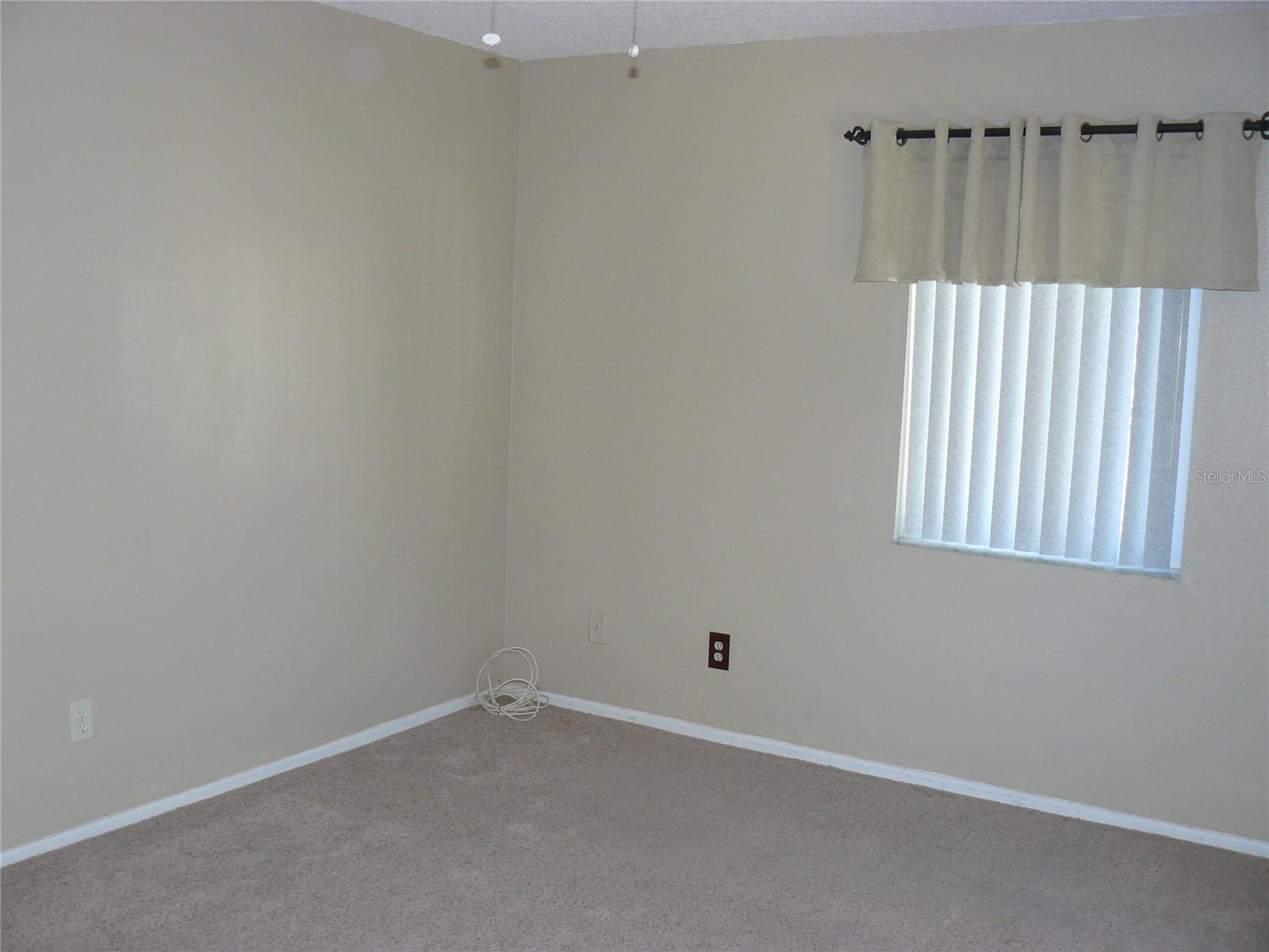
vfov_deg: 39.7
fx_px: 1320
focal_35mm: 36
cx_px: 634
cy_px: 476
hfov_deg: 51.4
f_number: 2.8
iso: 100
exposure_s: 1/30
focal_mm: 6
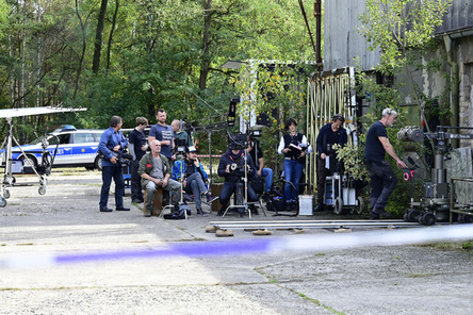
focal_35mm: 71
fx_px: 933
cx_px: 234
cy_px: 158
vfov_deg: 19.2
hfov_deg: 28.5
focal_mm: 70
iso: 500
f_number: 5.6
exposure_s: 1/400
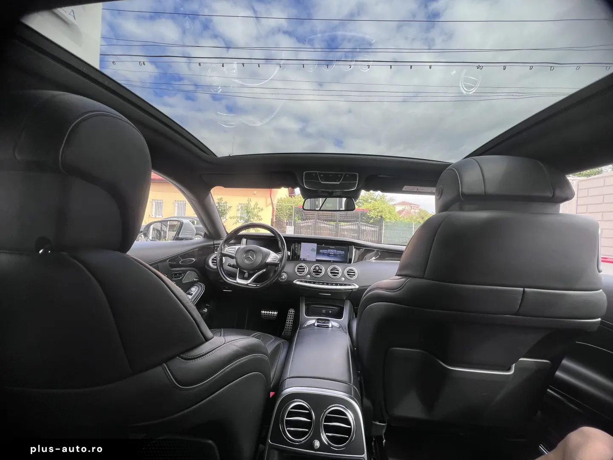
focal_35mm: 13
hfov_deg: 106.2
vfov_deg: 89.9
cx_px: 306
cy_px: 230
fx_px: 230
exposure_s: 1/126
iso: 32
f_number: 1.8
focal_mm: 1.57
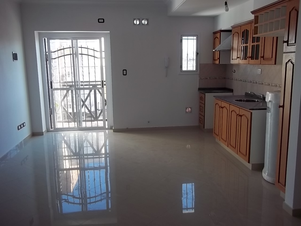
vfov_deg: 44.2
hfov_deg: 56.8
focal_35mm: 32
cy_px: 113
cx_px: 150
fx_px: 278
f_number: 2.9
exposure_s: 1/80
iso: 80
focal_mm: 5.7
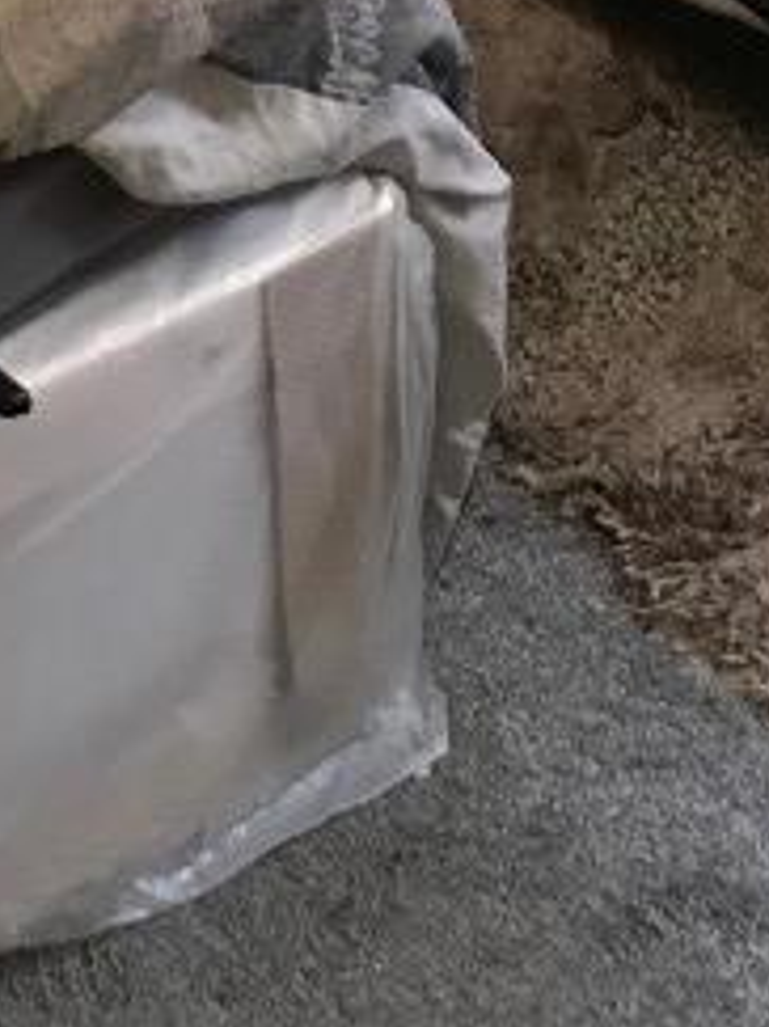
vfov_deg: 13.8
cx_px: -389
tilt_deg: -17.0
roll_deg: +0.1
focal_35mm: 118
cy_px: -1128
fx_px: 3498
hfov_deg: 12.0
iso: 64
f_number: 1.8
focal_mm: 3.99
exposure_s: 1/17
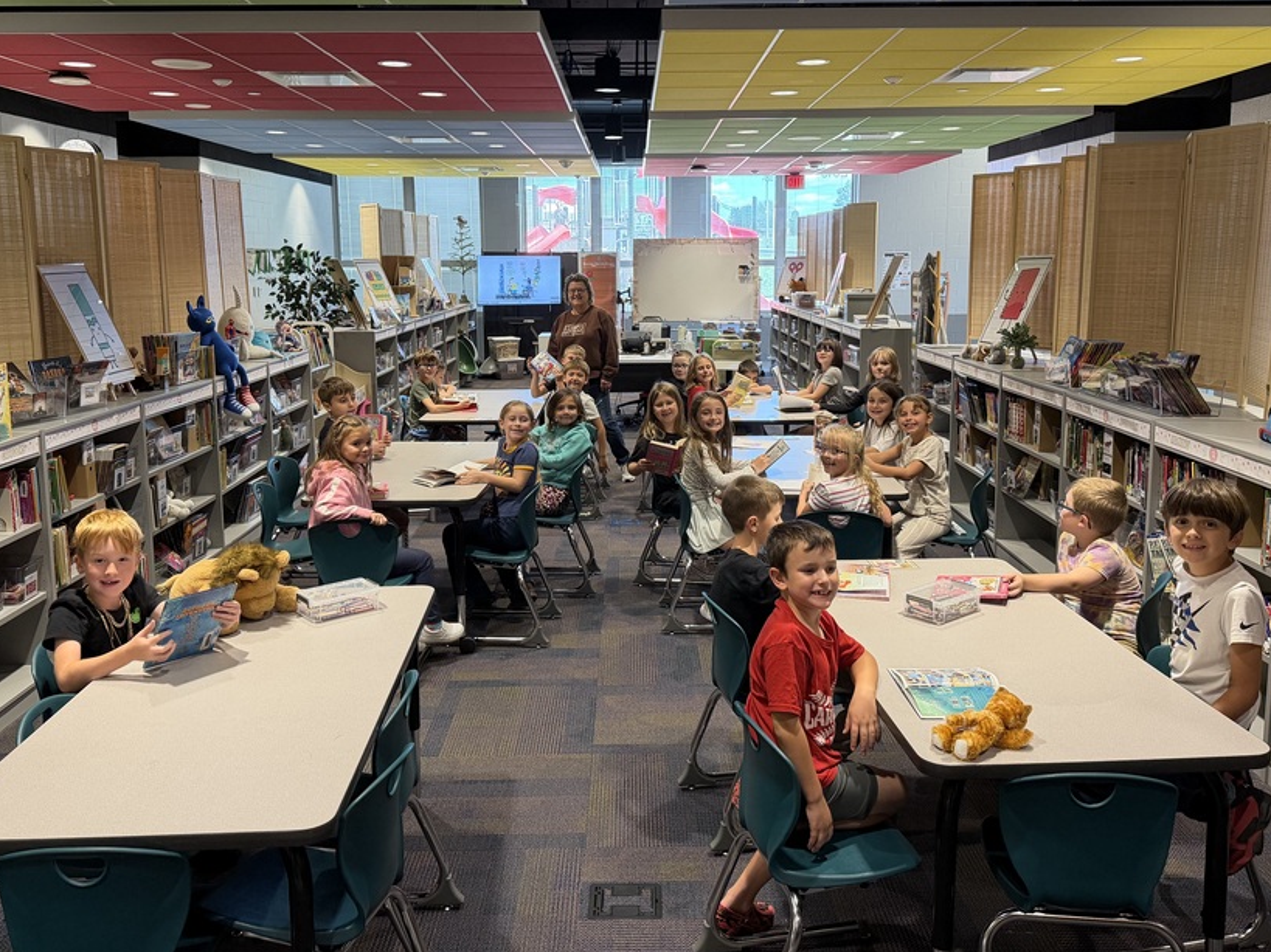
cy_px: 392
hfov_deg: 60.0
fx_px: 1101
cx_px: 636
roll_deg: +0.9
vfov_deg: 46.6
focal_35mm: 30
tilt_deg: -6.0
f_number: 1.78
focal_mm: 6.76
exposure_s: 1/178
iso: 320
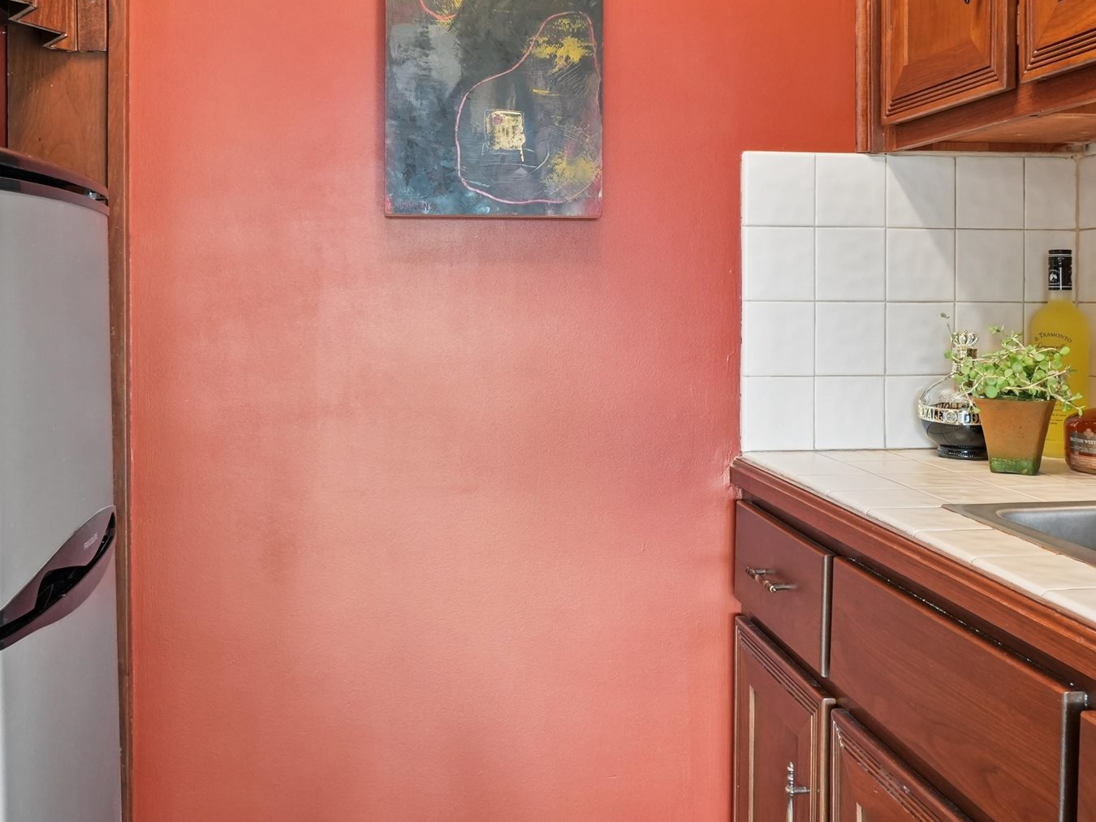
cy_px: 269
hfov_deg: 52.6
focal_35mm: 35
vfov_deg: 40.2
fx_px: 1108
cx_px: 520
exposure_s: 1/2.5
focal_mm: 16
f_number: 10
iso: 800
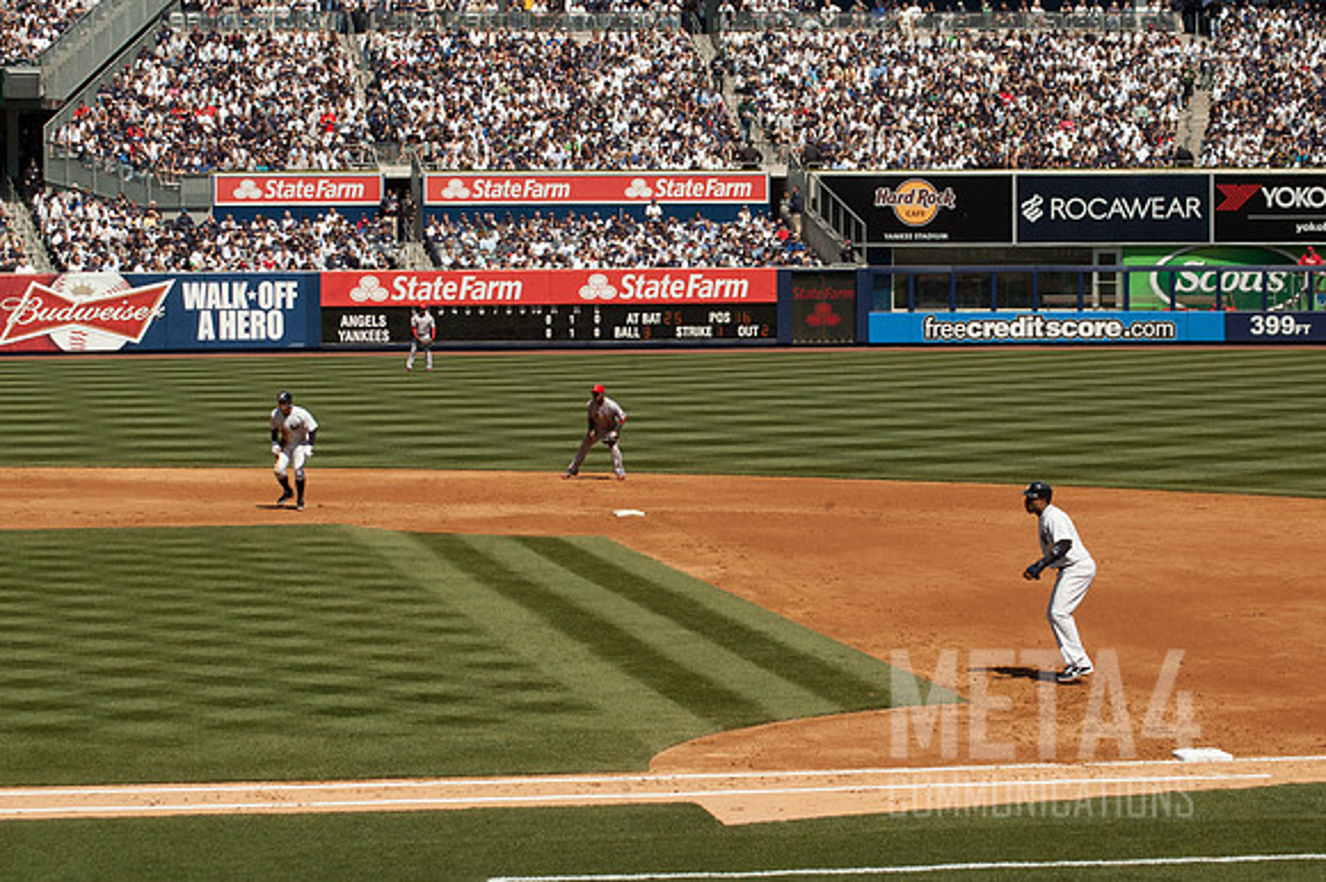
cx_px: 641
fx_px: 4016
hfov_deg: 18.7
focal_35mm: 109
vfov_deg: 12.5
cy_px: 457
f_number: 11
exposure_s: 1/500
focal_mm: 70
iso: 320
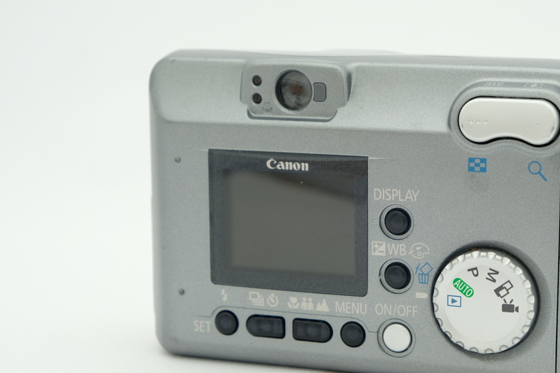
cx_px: 392
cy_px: 213
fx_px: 1384
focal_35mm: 89
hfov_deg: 22.7
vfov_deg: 15.3
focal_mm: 40.7
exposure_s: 1/125
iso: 200
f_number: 8
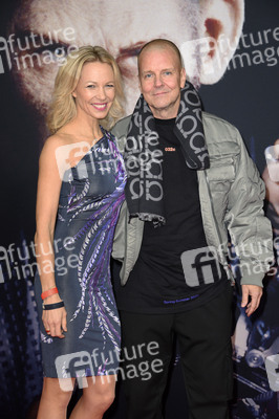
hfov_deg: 17.5
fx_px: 908
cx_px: 140
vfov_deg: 26.0
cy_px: 210
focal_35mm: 78
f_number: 6.3
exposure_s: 1/250
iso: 2000
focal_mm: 78
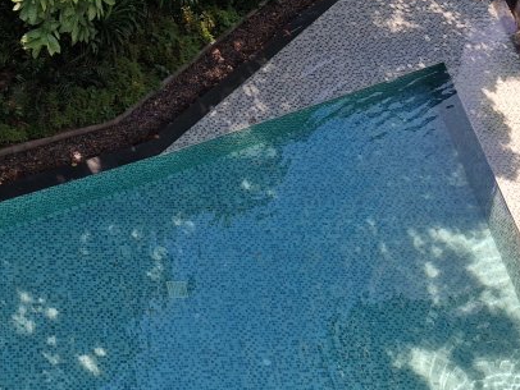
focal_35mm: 58
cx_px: 97
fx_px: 872
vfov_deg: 24.9
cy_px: 308
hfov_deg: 32.2
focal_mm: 5.4
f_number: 1.8
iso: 50
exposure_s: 1/704
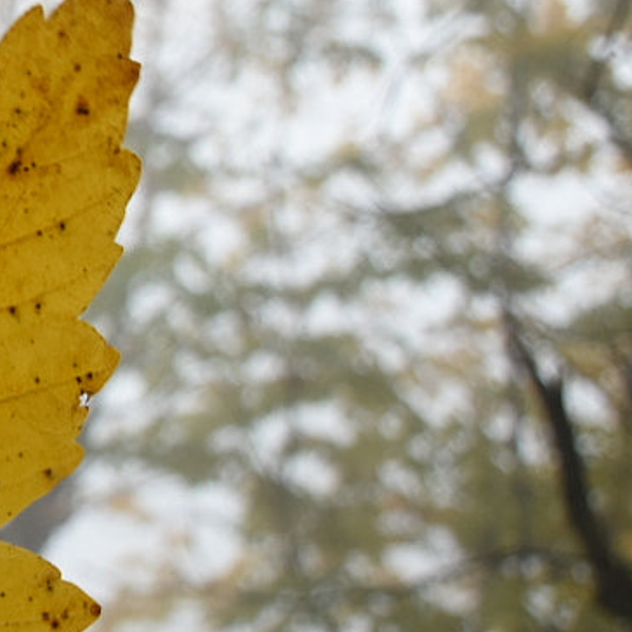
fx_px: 2086
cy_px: 209
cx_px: -438
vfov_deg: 17.2
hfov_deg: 15.3
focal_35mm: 101
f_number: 3.5
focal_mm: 18
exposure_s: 1/60
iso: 320
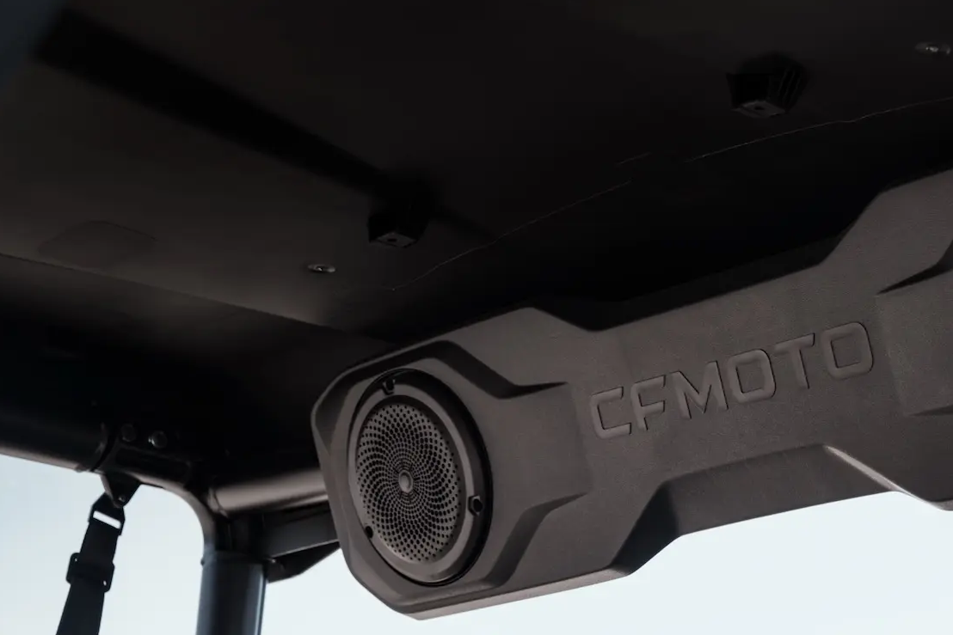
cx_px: 733
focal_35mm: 97
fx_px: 2573
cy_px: 473
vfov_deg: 14.0
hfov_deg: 20.8
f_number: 7.1
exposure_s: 1/125
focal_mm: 56.1
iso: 100
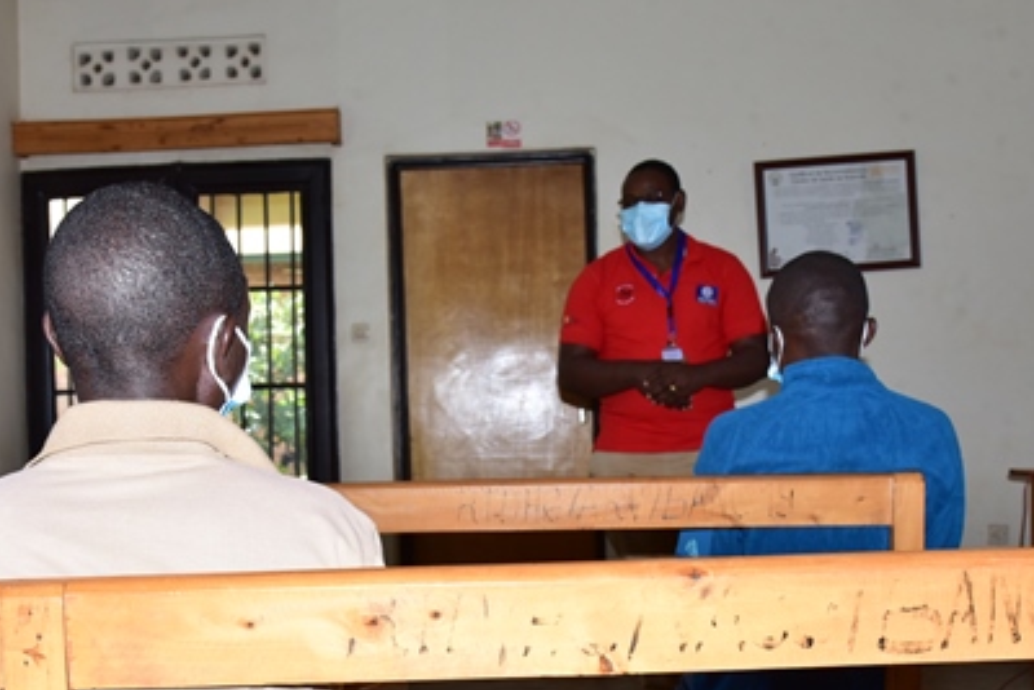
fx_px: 1379
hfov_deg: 41.0
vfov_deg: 28.1
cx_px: 434
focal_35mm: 48
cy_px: 404
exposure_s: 1/200
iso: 500
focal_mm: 30
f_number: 9
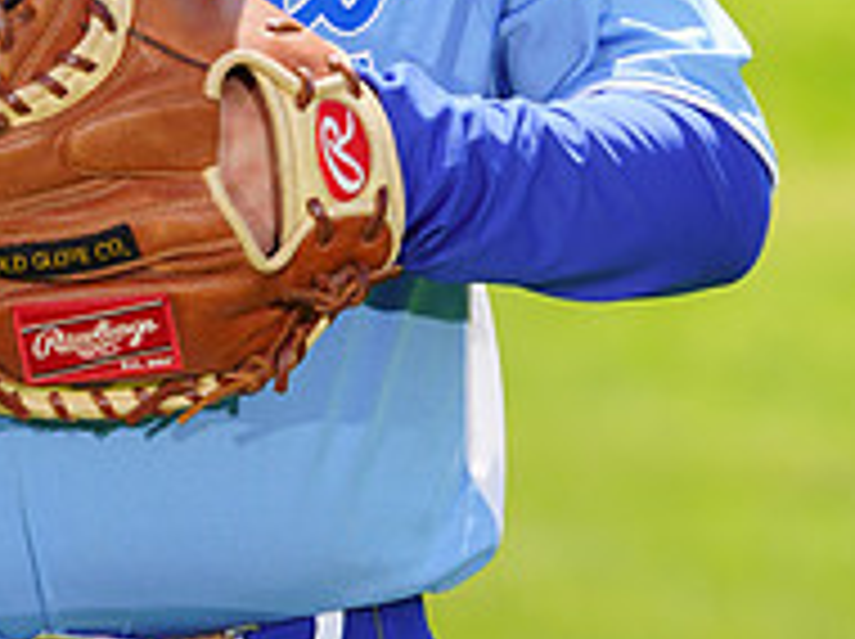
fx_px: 17909
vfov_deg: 2.0
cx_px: -7
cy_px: -274
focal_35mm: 726
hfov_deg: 2.7
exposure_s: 1/250
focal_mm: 247
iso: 100
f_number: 8
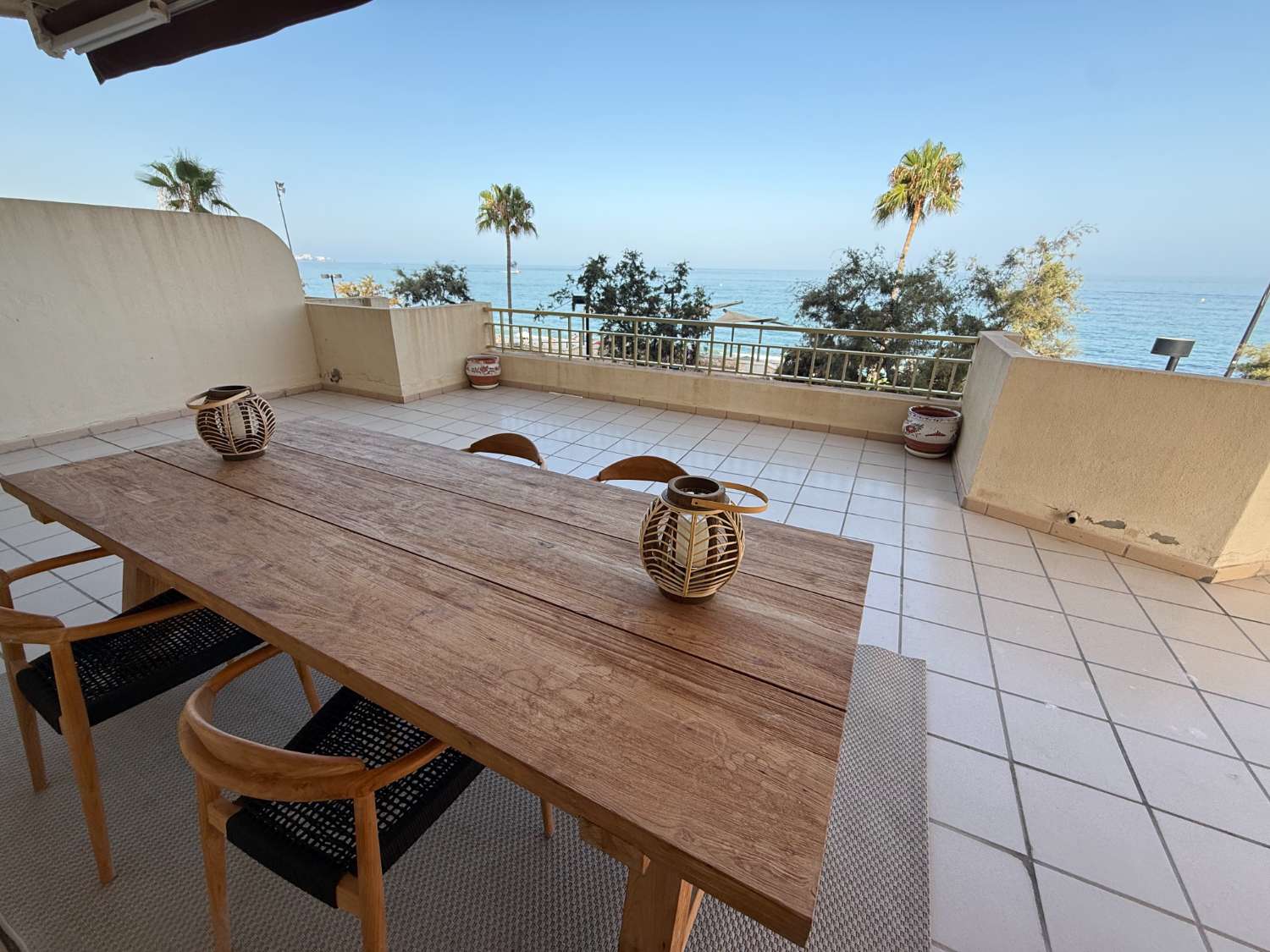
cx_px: 635
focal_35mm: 14
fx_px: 514
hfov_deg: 102.1
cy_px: 476
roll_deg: -1.6
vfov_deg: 85.7
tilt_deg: -22.5
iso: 64
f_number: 2.2
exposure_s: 1/479
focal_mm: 2.22
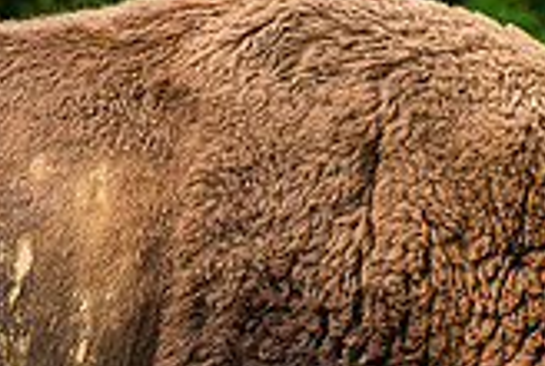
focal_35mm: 2055
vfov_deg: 0.7
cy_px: 306
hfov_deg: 1.0
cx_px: 237
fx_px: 31166
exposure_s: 1/160
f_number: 7.1
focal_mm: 500
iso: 140
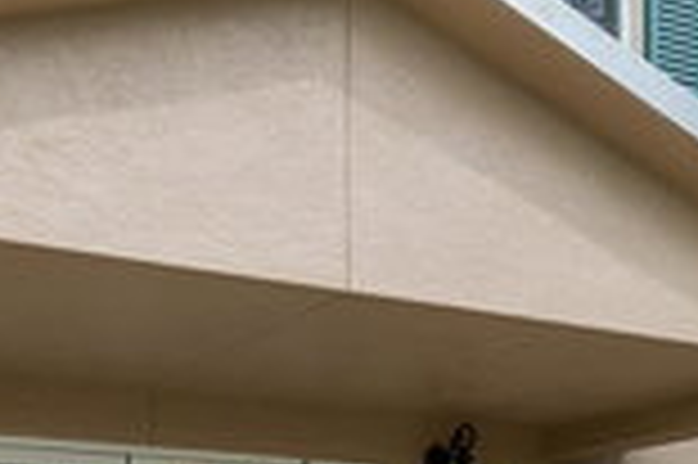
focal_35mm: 65
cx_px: 162
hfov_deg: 30.4
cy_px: 640
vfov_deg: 19.0
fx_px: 1259
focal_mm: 14
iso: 320
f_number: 8
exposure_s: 1/250
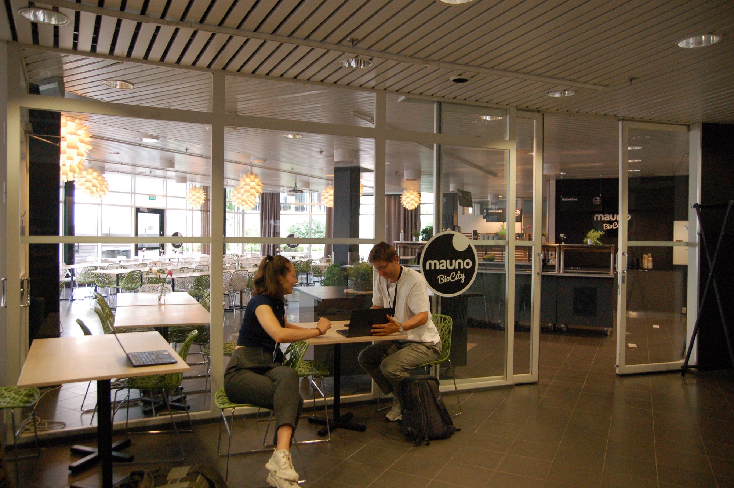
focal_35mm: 26
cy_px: 244
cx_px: 367
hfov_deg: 70.5
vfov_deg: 50.3
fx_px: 519
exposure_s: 1/125
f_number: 3.2
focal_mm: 17
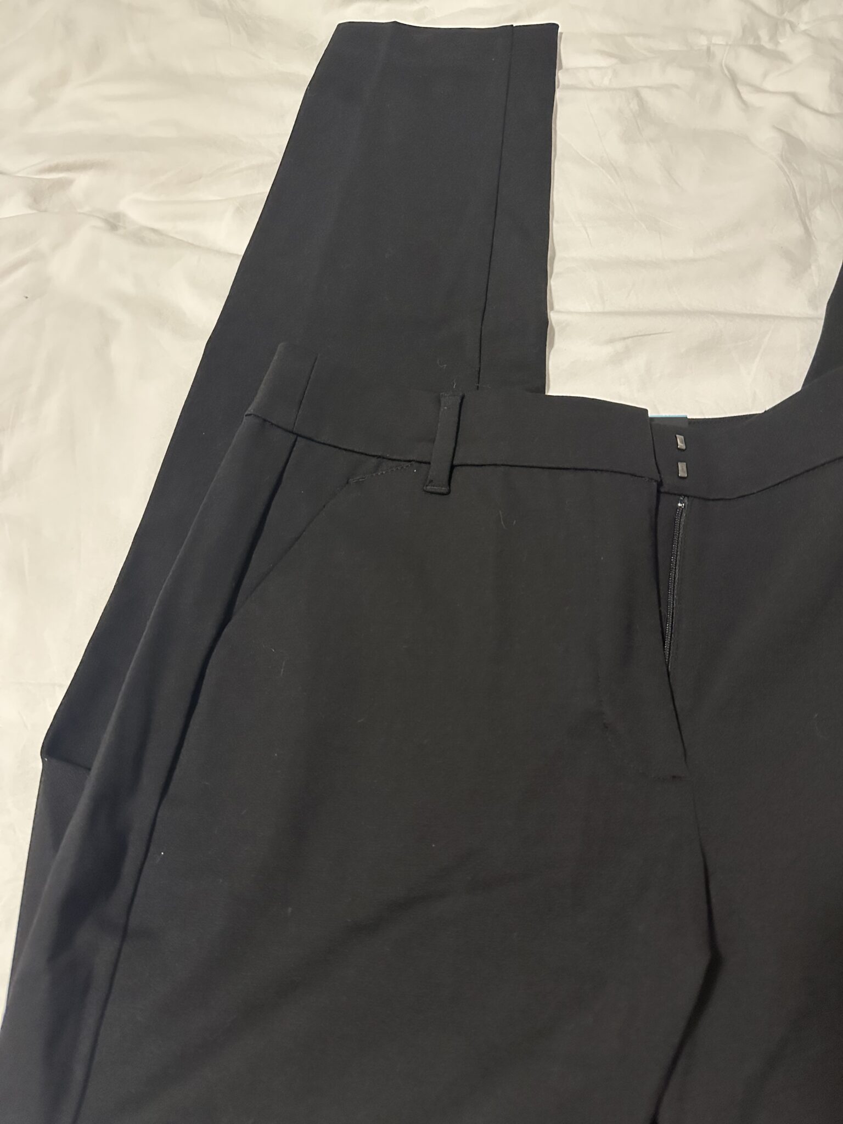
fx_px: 779
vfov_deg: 71.6
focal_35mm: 24
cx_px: 422
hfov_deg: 56.8
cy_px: 562
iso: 1000
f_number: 1.78
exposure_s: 1/40
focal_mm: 6.86
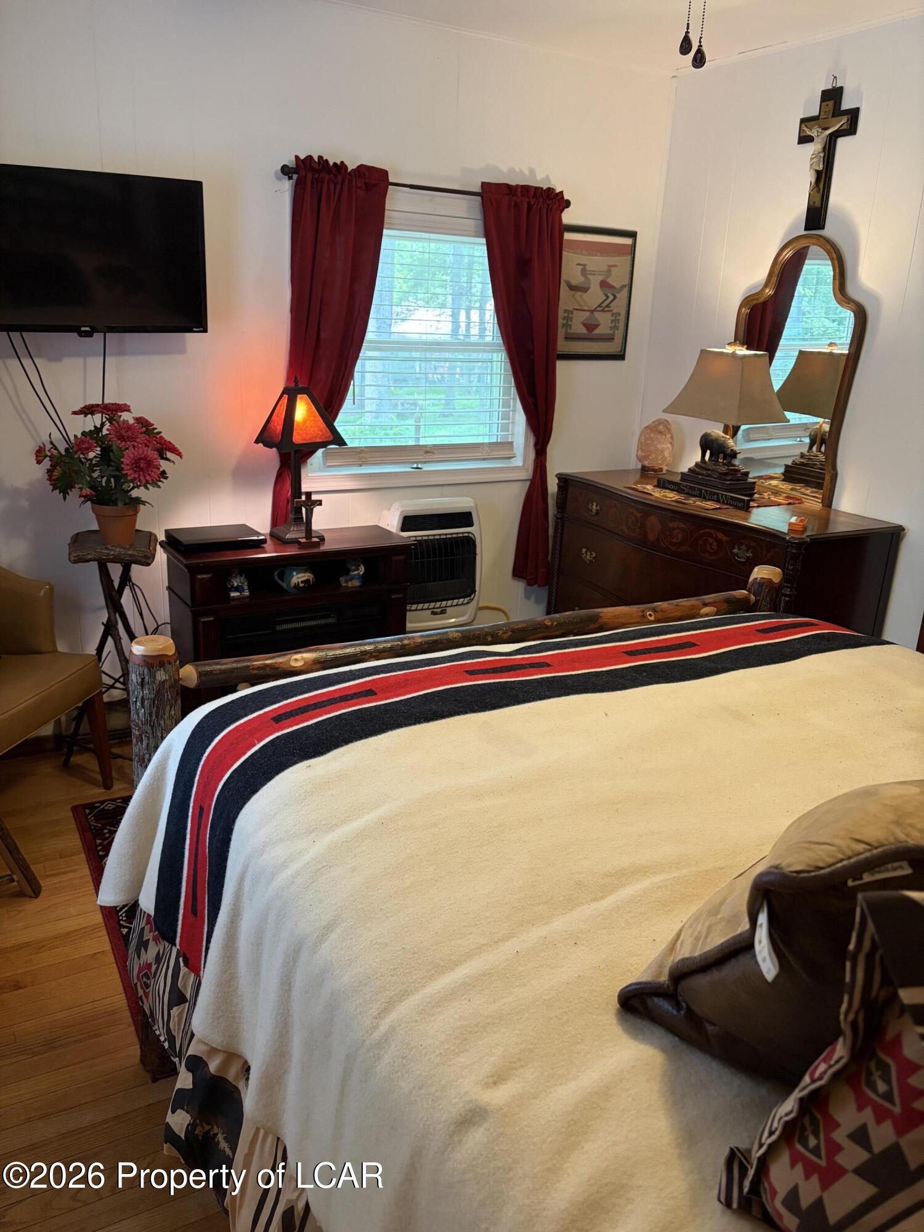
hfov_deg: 53.1
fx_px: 925
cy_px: 616
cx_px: 462
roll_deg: -1.9
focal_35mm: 26
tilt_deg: -17.3
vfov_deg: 67.3
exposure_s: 1/60
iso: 250
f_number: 1.6
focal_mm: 5.96
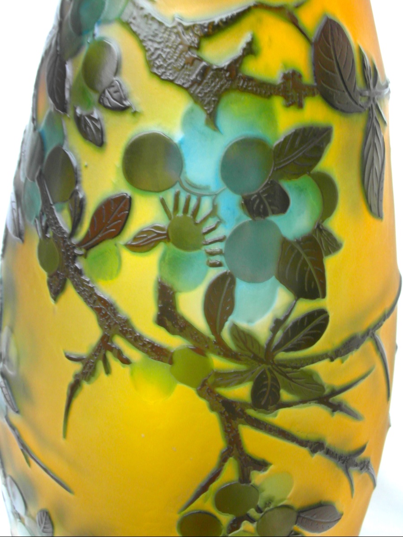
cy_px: 268
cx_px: 202
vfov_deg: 36.2
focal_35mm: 53
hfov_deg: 27.5
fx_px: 823
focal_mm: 8.7
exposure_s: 1/30
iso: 160
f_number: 5.8
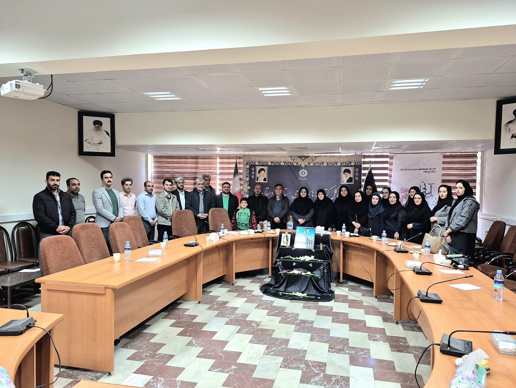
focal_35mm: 23
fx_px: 343
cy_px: 194
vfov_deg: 58.9
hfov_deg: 73.9
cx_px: 258
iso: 200
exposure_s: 1/100
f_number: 1.8
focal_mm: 5.4
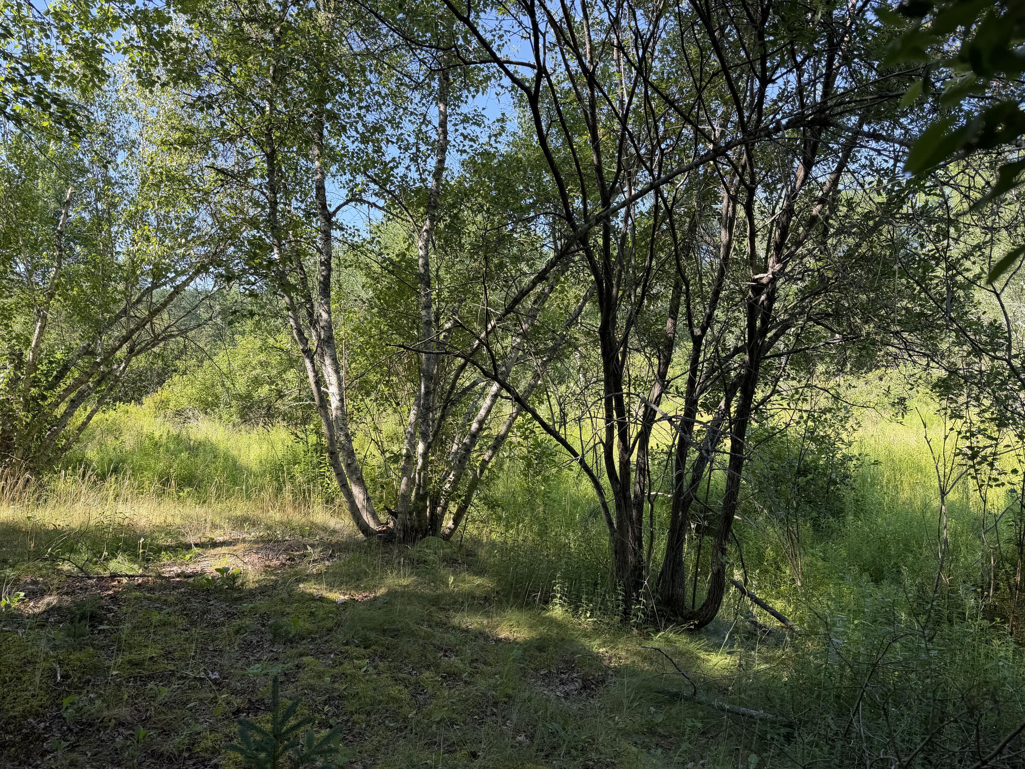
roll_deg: -1.1
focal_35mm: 24
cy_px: 384
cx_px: 512
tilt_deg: -1.7
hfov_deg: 71.6
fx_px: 711
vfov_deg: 56.8
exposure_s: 1/559
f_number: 1.78
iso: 80
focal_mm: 6.76
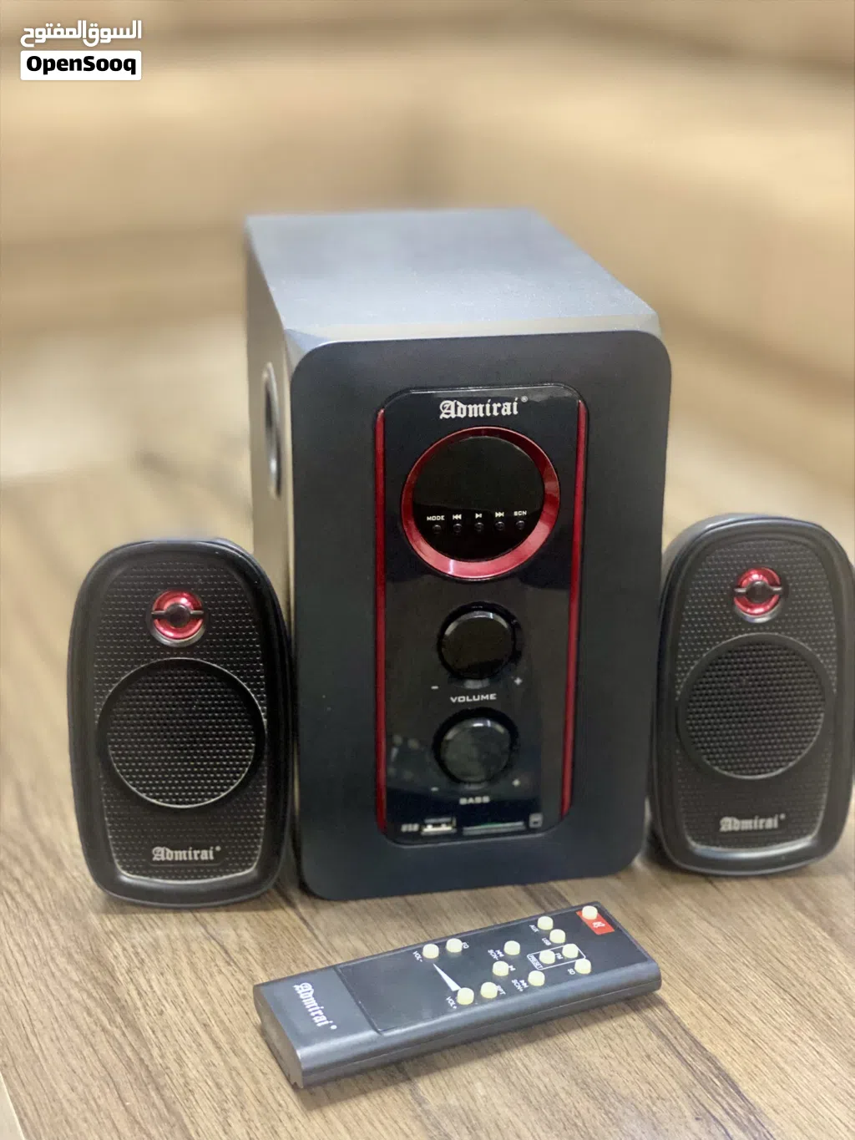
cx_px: 428
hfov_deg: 28.0
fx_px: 1712
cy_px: 570
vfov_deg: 36.8
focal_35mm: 52
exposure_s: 1/20
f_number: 2
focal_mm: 6
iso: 500
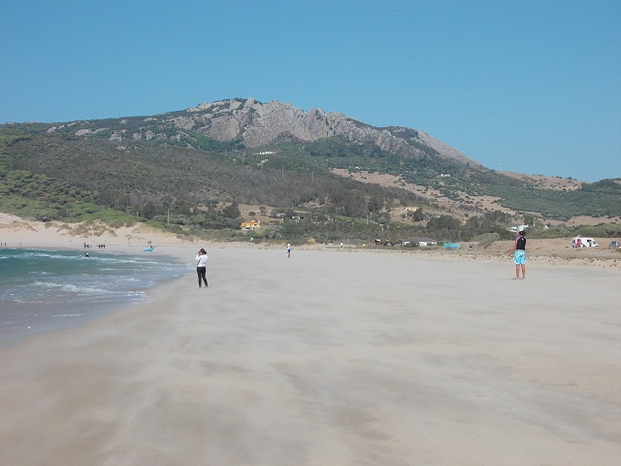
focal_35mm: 82
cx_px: 310
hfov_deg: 23.8
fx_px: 1471
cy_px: 233
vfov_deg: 18.0
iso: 80
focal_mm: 11.6
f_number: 9.6
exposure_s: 1/200
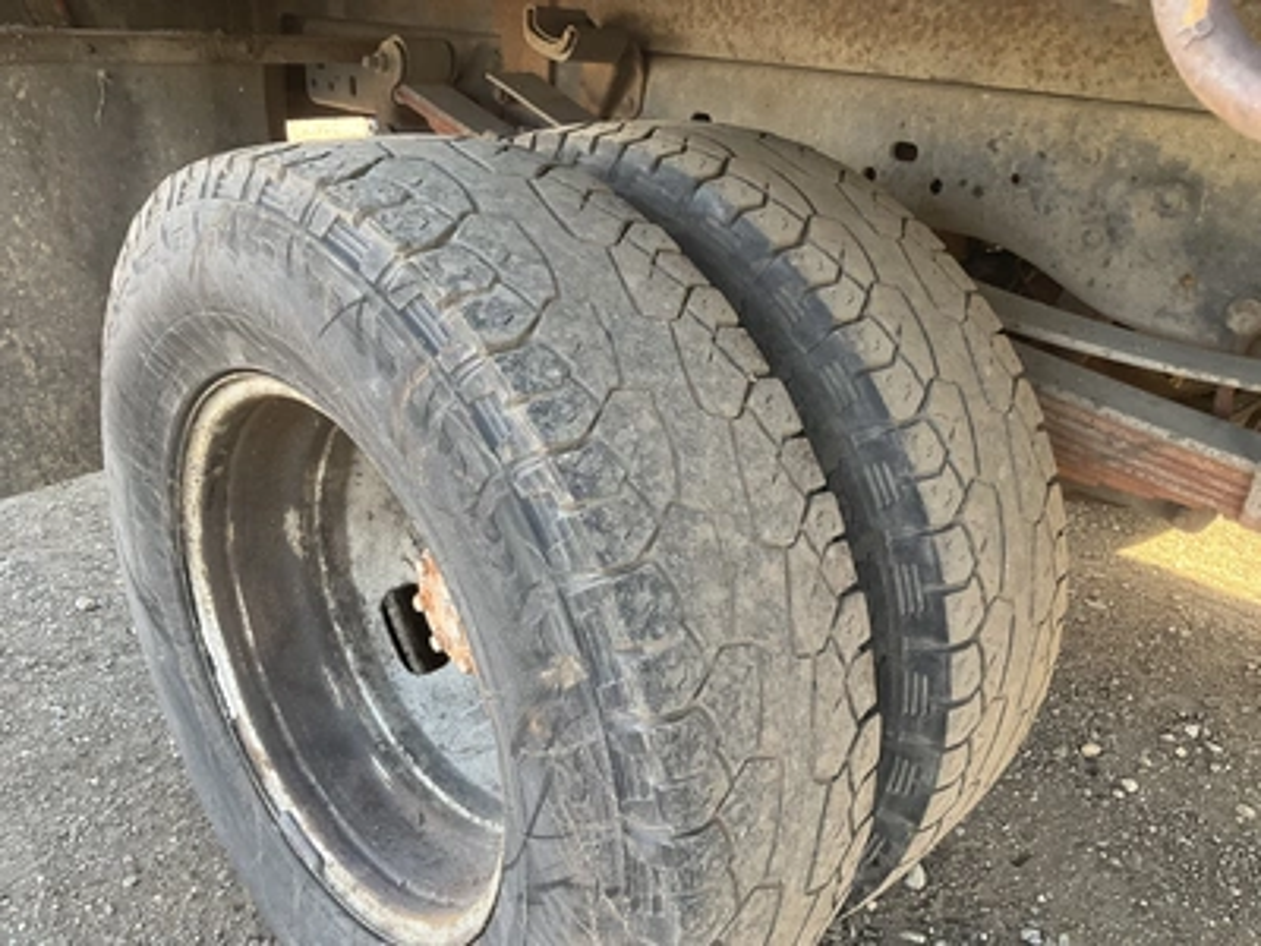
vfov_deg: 48.2
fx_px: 1056
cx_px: 630
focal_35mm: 29
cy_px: 473
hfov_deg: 61.7
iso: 64
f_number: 1.8
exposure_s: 1/122
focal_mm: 3
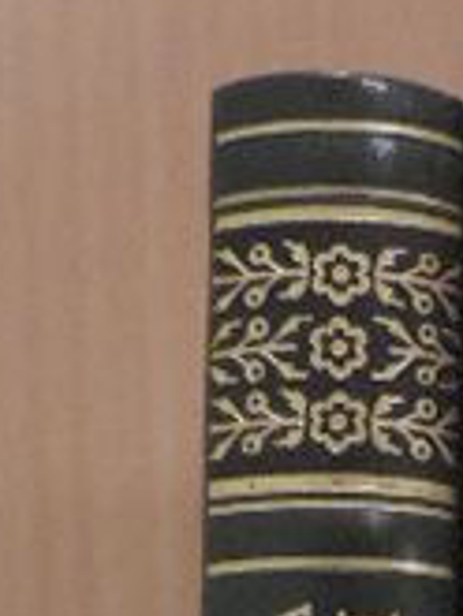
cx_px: 512
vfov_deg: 11.6
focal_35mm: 155
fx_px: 2761
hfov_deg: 9.5
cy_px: 1176
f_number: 3.3
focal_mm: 7.1
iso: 1600
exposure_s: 1/100
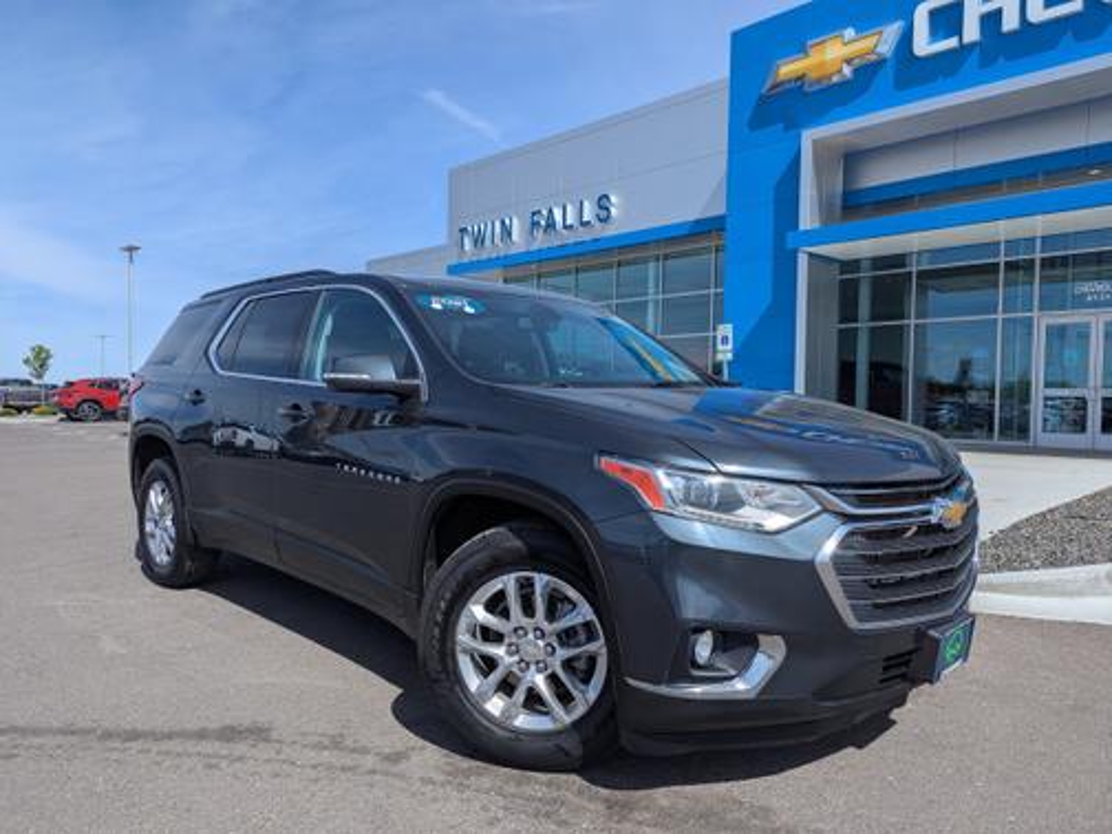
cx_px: 556
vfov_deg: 56.8
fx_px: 771
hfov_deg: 71.6
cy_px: 417
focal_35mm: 24
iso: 40
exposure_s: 1/3058
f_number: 1.85
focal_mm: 6.81
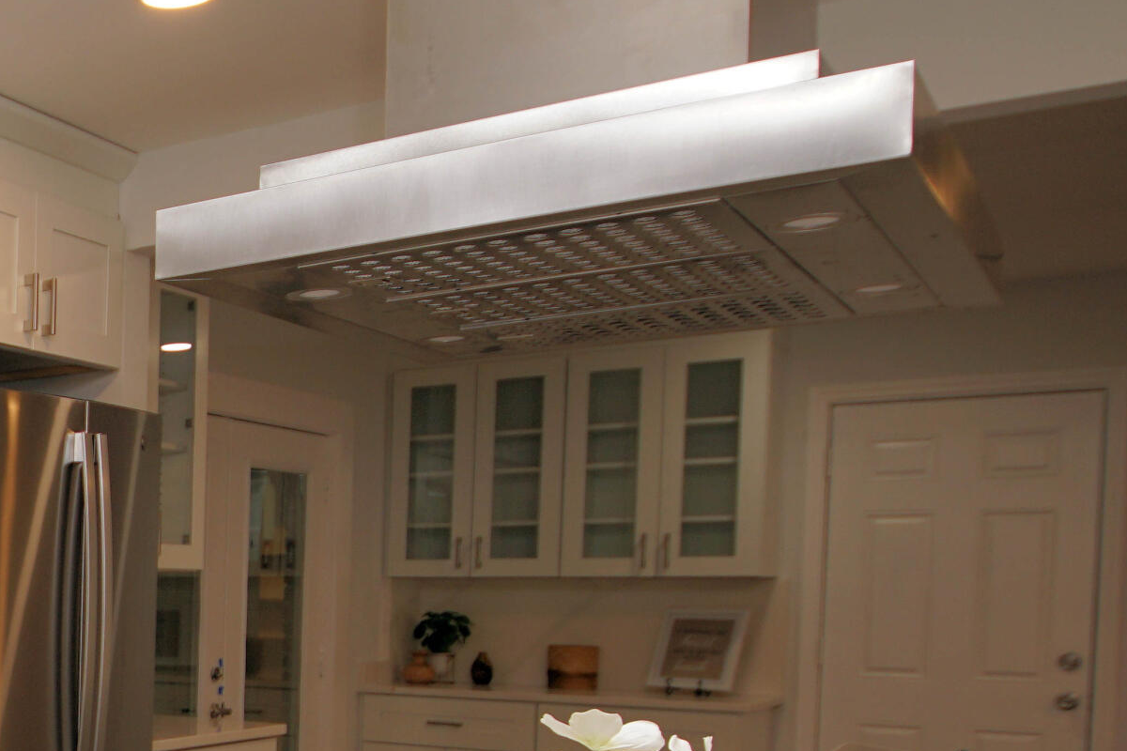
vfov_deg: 28.6
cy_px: 688
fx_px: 1409
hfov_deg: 33.8
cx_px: -275
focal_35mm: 45
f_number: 4.5
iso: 200
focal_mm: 12
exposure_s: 1/60
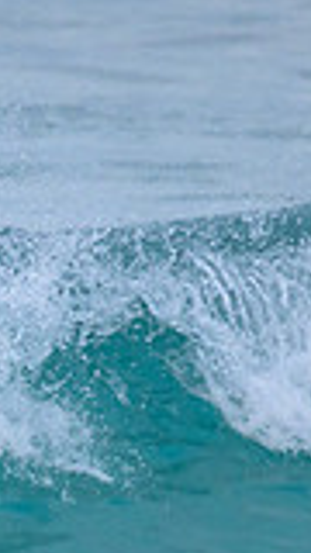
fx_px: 34804
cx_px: -531
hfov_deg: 0.5
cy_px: 626
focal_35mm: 2374
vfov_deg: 0.9
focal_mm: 560
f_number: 11
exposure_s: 1/2000
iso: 2200
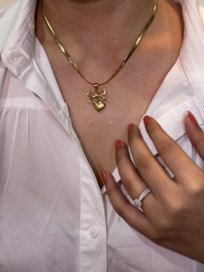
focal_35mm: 48
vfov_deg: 39.7
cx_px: 102
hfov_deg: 30.3
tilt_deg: -24.6
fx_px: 377
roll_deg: +2.3
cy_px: 136
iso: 200
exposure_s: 1/50
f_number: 1.78
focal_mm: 6.76
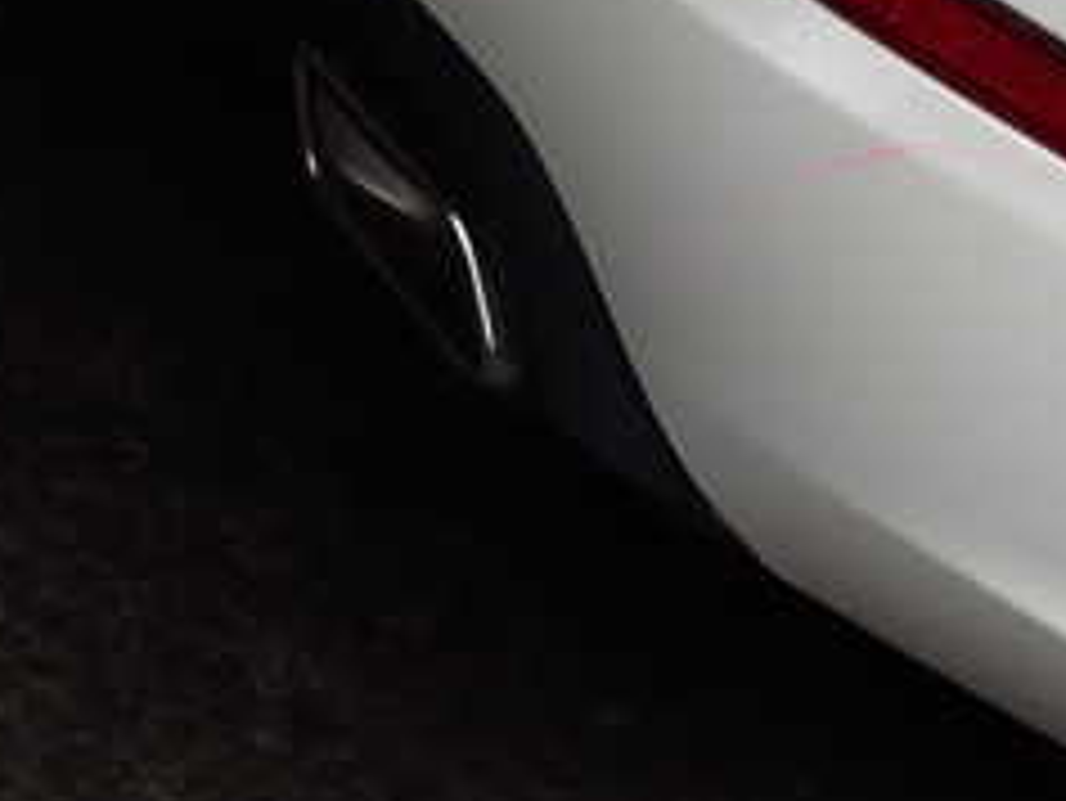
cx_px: 922
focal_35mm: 76
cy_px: 261
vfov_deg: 19.3
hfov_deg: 25.0
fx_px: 2342
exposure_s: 1/640
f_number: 3.2
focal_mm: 5.4
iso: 100
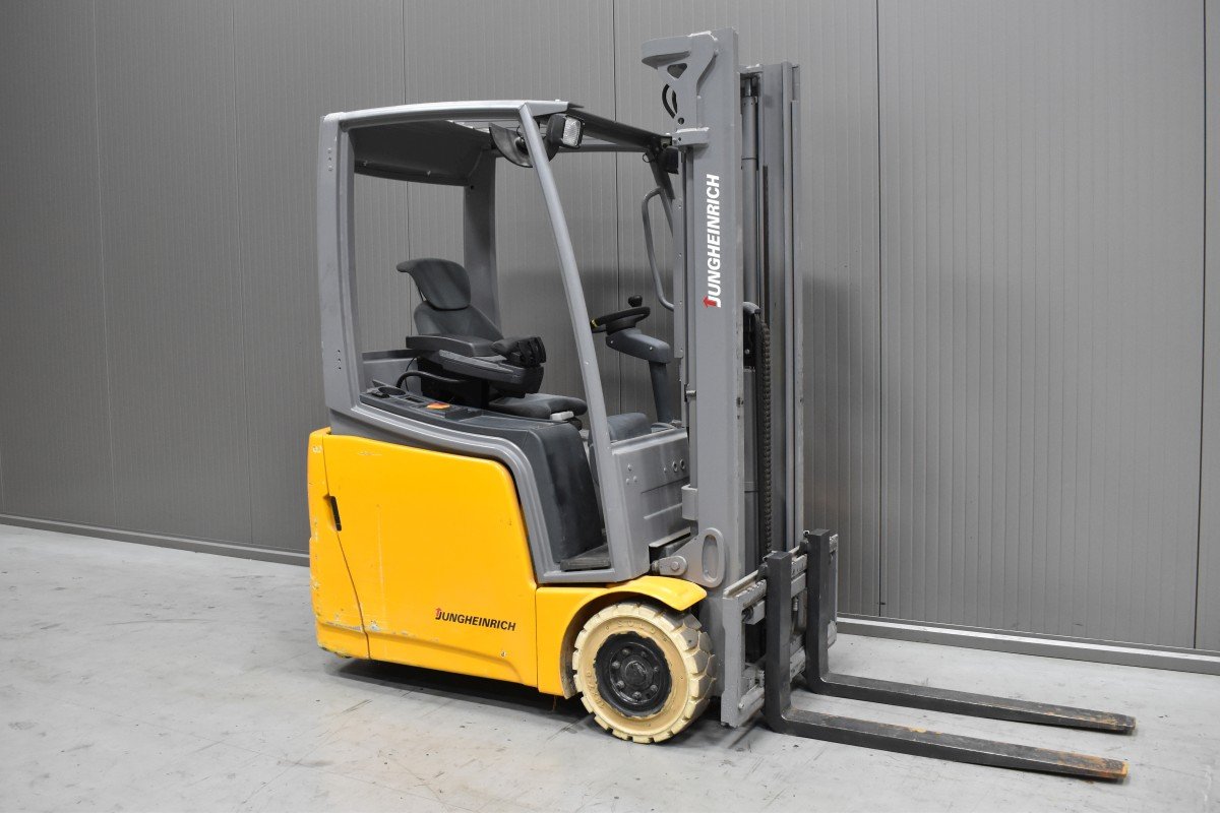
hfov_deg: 57.2
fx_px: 1118
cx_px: 610
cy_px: 406
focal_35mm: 33
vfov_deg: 40.0
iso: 1600
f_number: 5.6
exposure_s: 1/40
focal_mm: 22
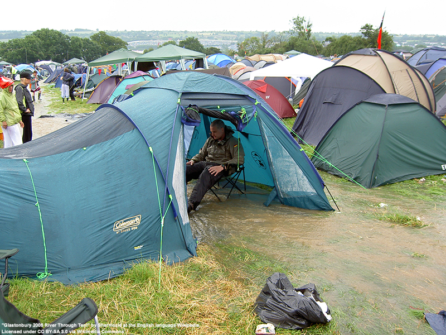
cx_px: 223
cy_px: 168
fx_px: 438
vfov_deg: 41.8
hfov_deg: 54.0
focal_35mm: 34
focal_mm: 5.6
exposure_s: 1/200
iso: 50
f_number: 2.8
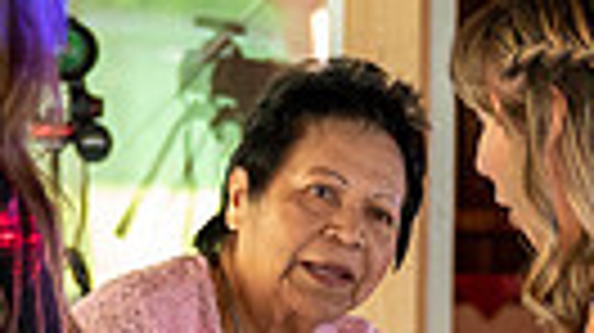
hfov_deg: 8.2
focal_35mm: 264
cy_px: 644
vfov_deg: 4.5
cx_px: 529
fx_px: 4155
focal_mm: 46
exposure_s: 1/125
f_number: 2.8
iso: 2200
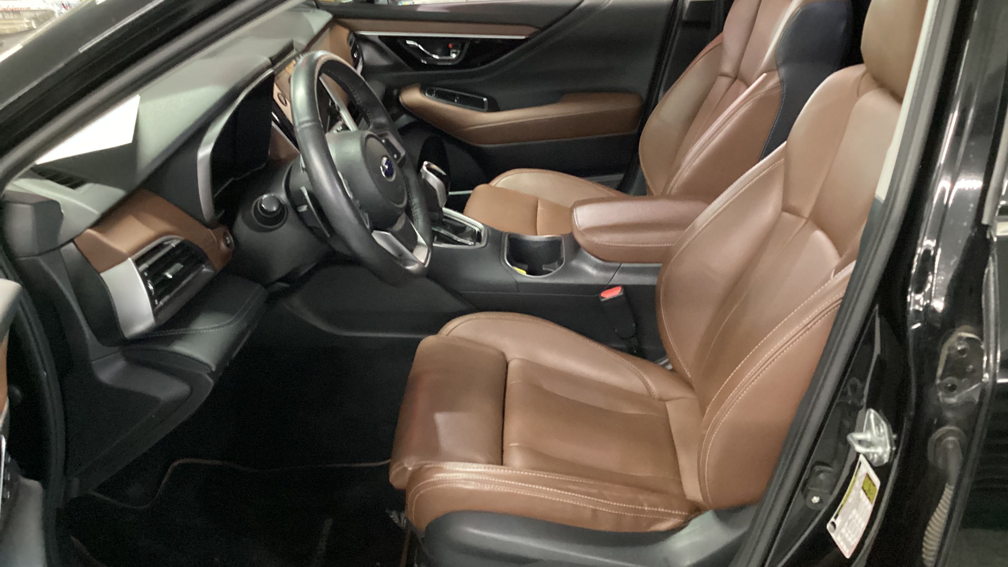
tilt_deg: -27.0
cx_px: 507
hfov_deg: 58.0
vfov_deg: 34.6
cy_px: 252
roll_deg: +0.2
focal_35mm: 34
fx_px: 909
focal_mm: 3.3
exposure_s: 1/17
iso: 640
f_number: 2.4
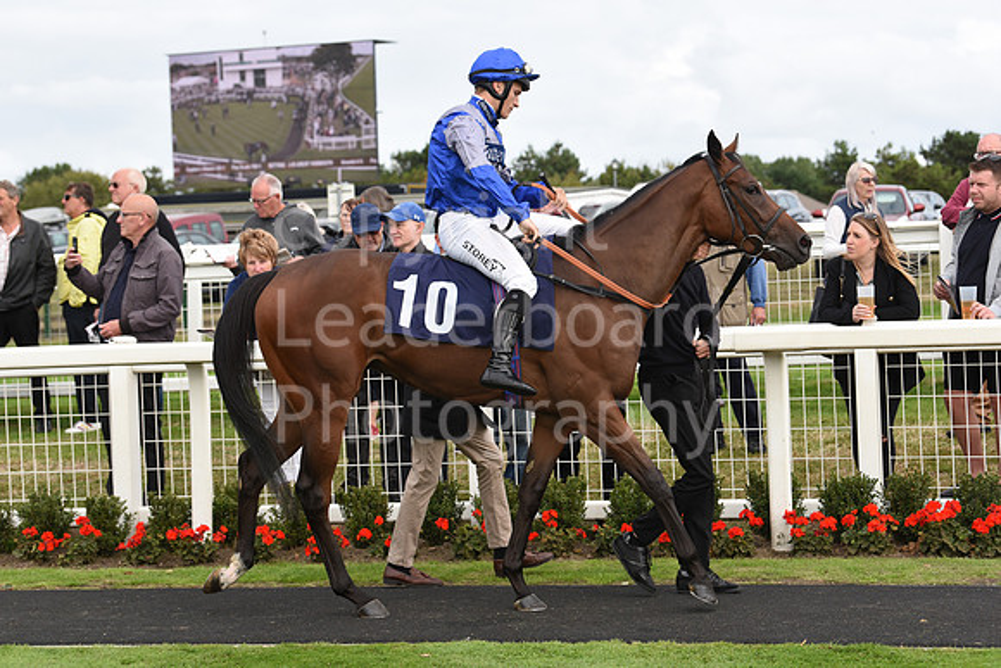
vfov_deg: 14.4
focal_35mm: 95
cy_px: 334
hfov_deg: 21.5
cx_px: 500
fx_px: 2642
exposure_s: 1/1250
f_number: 5.6
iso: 500
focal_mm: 95
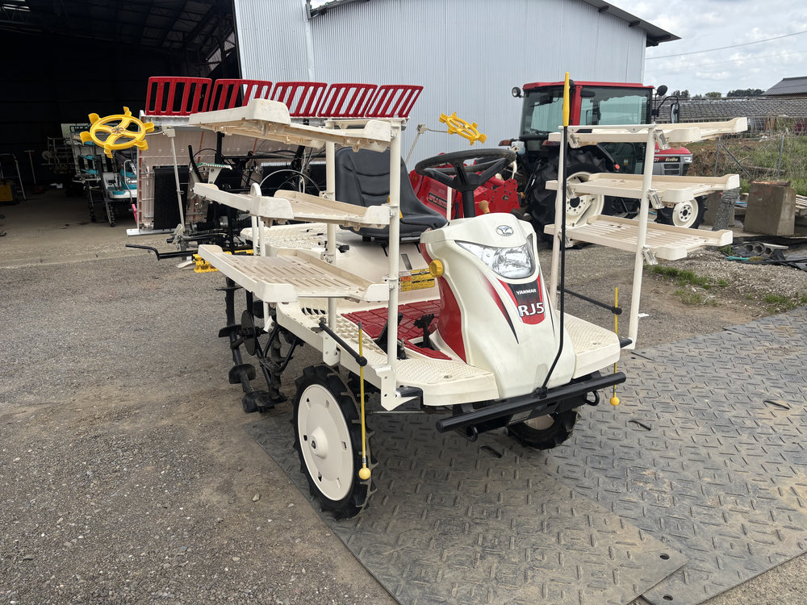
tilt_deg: -16.7
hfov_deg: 67.3
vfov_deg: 53.1
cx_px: 404
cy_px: 302
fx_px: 606
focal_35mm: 26
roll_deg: +3.0
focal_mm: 5.96
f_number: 1.6
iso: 50
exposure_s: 1/2639
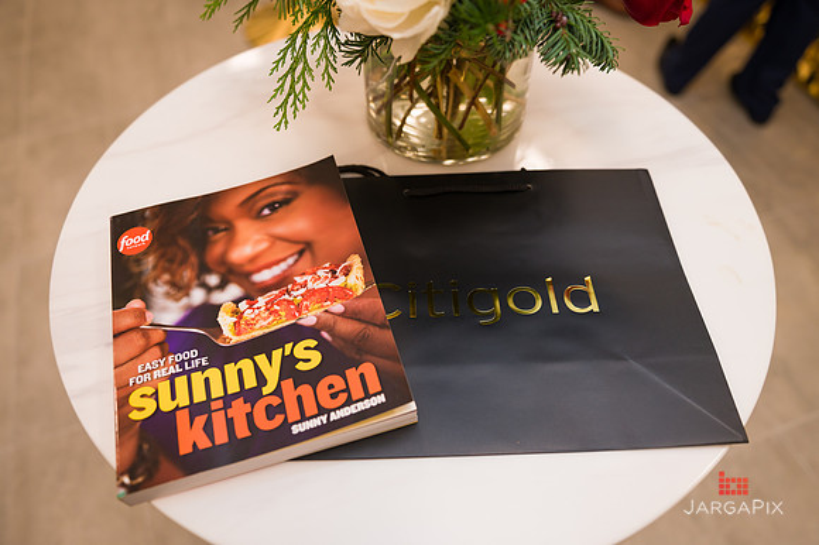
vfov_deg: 47.9
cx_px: 410
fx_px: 614
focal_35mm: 27
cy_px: 272
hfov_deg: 67.4
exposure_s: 1/200
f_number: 3.2
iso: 400
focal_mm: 27
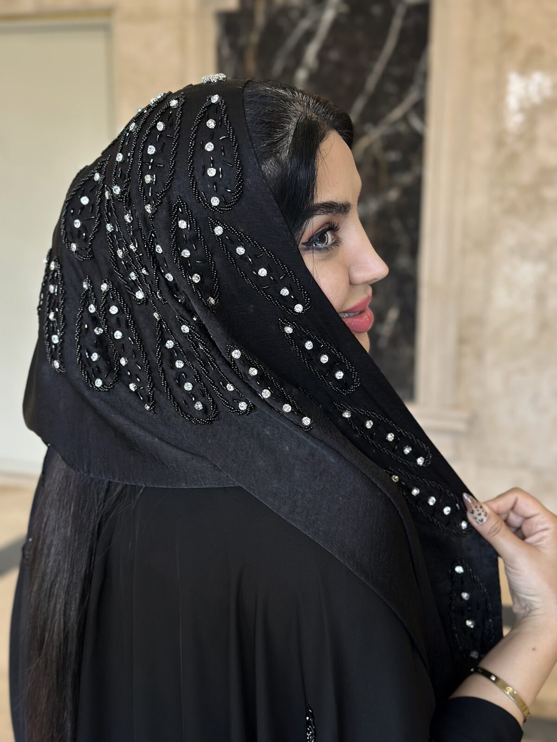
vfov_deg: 39.7
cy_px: 371
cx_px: 278
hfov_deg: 30.3
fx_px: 1030
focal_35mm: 48
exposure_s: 1/50
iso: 125
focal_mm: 6.86
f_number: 1.78
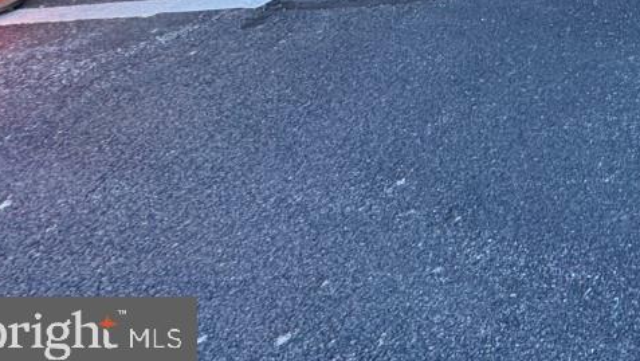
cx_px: 928
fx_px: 781
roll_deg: +3.1
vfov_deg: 18.1
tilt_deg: -8.1
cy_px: -352
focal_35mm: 46
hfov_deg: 29.7
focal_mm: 2.22
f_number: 2.2
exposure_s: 1/203
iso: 40
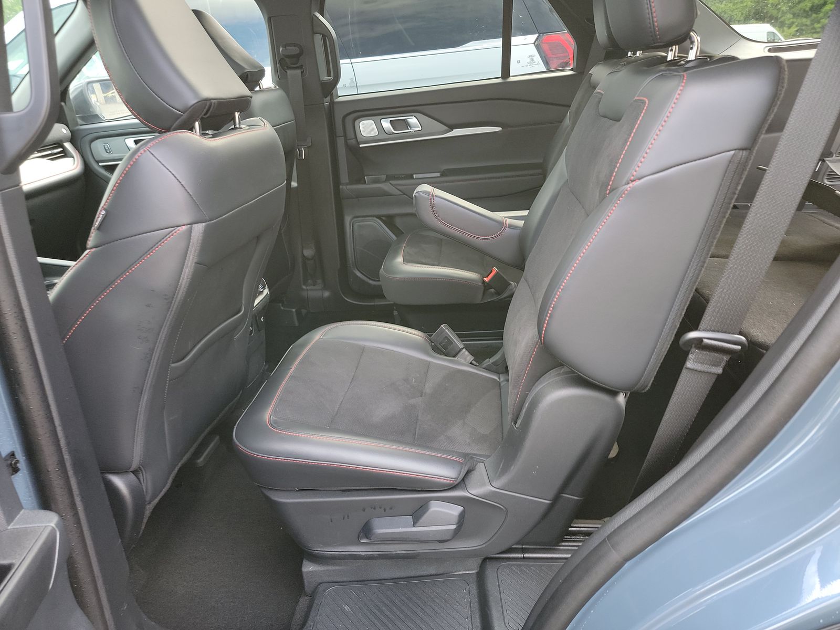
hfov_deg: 71.6
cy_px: 315
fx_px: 582
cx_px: 420
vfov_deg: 56.8
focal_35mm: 24
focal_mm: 6.7
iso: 114
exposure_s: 1/59
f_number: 1.8
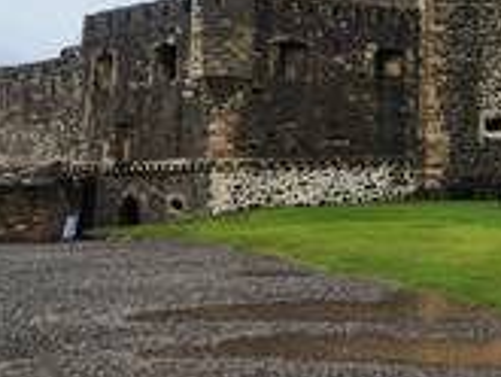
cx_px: 471
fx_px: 970
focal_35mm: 67
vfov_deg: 21.0
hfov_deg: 27.7
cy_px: -24
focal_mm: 5.4
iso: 20
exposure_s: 1/1497
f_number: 1.8
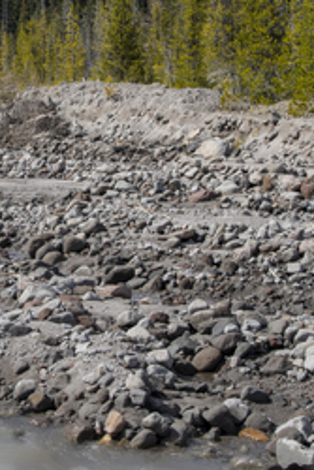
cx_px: 30
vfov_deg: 21.1
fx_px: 1254
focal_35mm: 96
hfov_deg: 14.1
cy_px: 149
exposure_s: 1/125
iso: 100
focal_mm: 40
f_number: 11
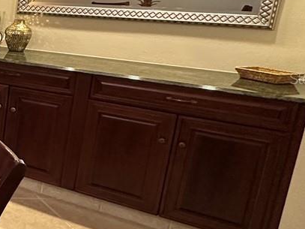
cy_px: 78
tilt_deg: -12.5
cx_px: -239
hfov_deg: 22.1
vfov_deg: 26.4
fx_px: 484
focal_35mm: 55
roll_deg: +0.1
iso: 250
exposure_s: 1/60
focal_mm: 2.22
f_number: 2.2
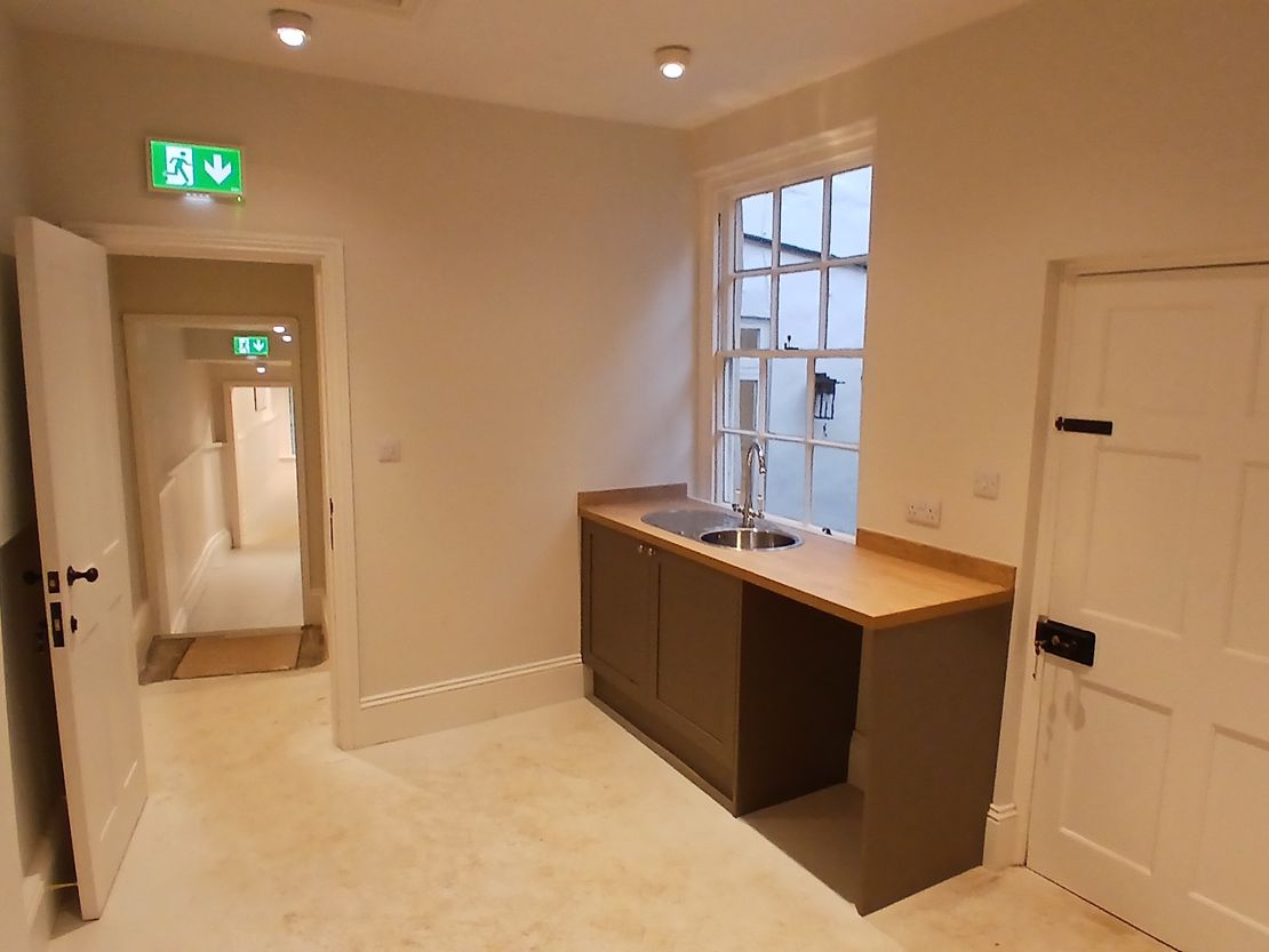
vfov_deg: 74.8
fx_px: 623
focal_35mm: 17
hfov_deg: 91.0
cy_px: 476
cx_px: 634
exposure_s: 1/50
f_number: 2.2
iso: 80
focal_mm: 1.4
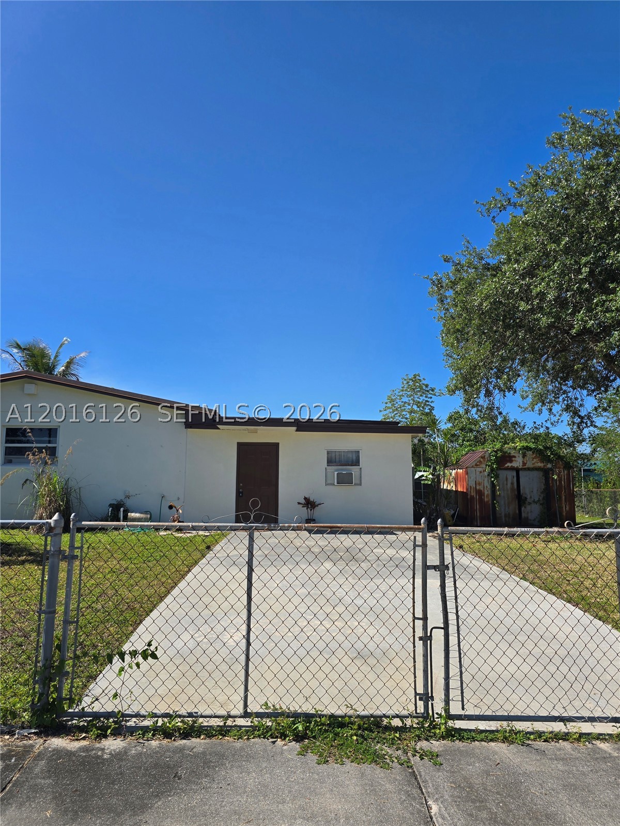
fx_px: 549
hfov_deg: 58.9
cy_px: 413
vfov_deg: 73.9
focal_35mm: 23
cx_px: 310
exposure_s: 1/1000
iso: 12
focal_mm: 6.3
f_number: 1.7
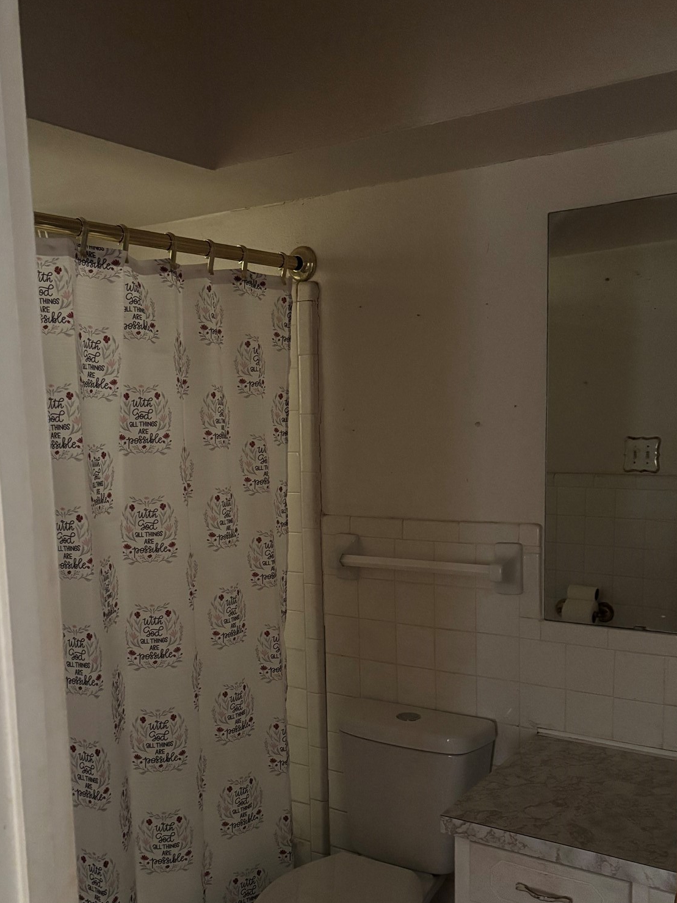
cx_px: 301
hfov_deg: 39.6
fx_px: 939
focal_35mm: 36
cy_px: 540
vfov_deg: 51.0
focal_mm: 5.96
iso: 800
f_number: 1.6
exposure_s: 1/30
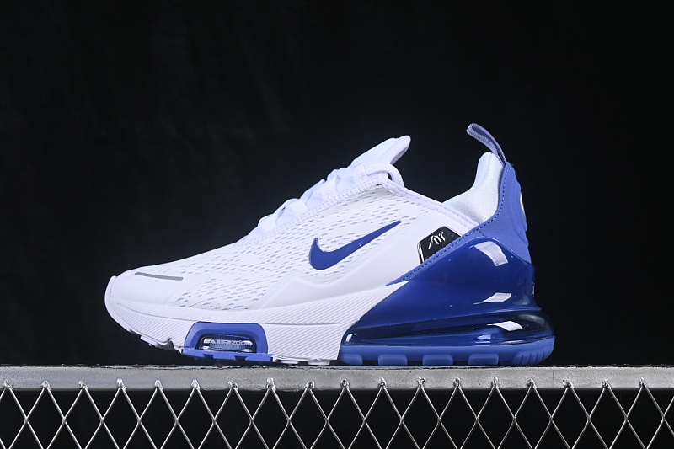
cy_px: 224
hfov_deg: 27.0
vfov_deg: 18.2
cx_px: 337
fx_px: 1404
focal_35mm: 75
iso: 160
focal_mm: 50
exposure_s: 1/80
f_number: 8
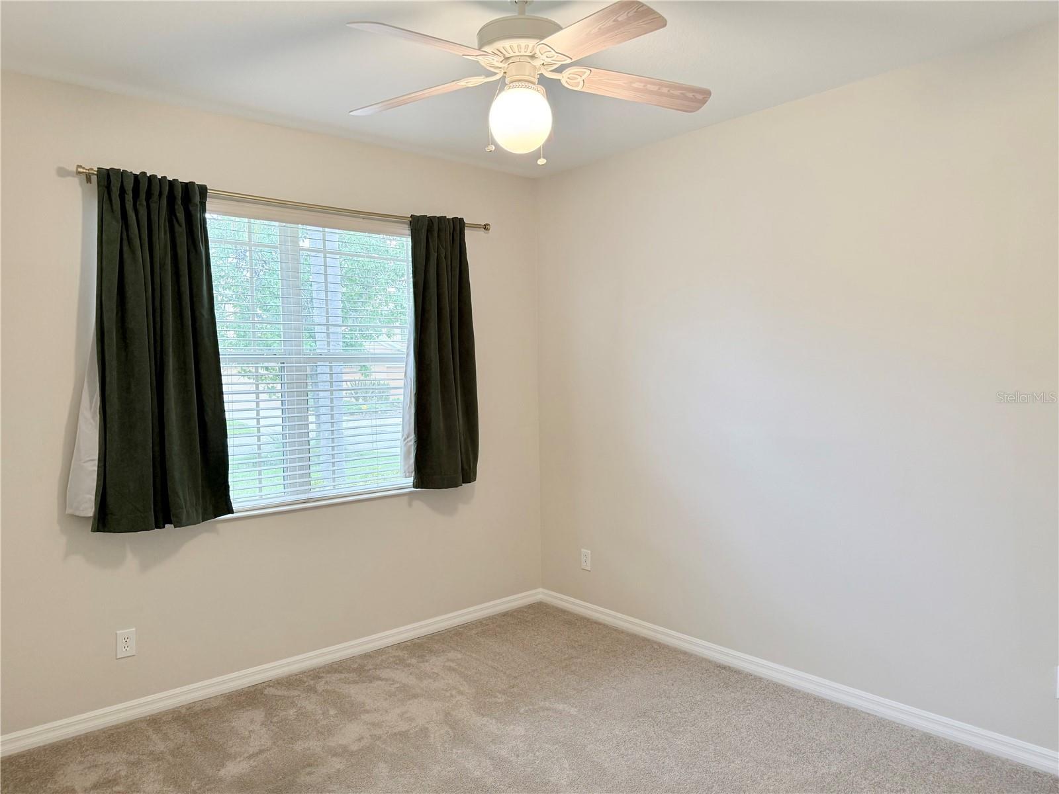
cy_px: 397
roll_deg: +0.7
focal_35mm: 24
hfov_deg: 71.6
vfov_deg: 56.8
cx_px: 530
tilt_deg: -1.9
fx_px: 734
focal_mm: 6.76
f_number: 1.78
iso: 160
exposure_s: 1/60
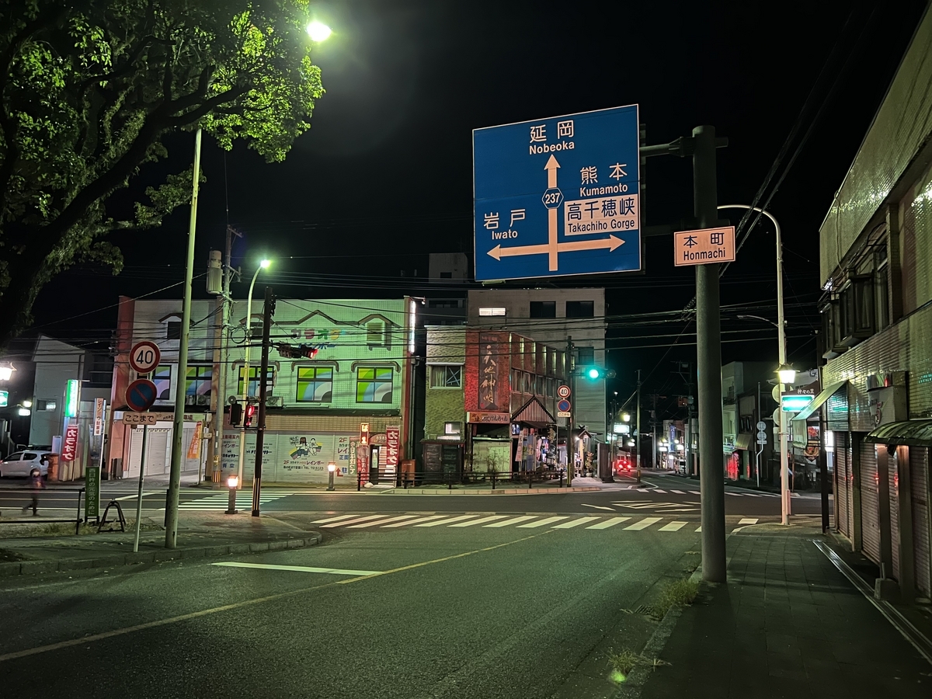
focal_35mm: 26
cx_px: 466
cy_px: 350
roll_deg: -1.5
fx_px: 700
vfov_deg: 53.1
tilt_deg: +5.4
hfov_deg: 67.3
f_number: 1.5
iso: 800
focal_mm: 5.7
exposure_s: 1/15
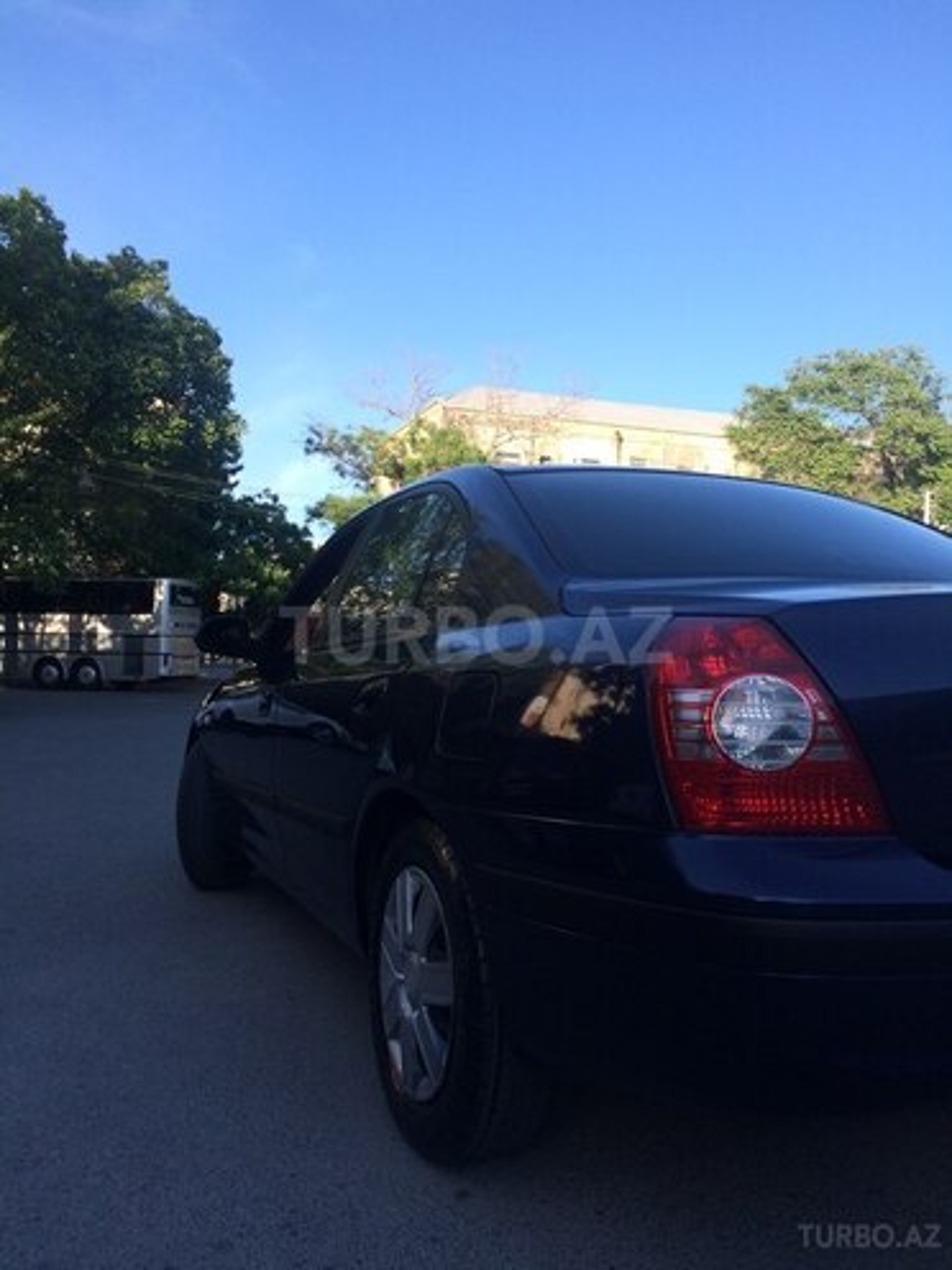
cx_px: 476
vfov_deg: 61.7
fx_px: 1063
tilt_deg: +2.1
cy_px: 635
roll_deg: -0.5
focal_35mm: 29
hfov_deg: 48.2
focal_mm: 4.15
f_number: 2.2
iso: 32
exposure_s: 1/760
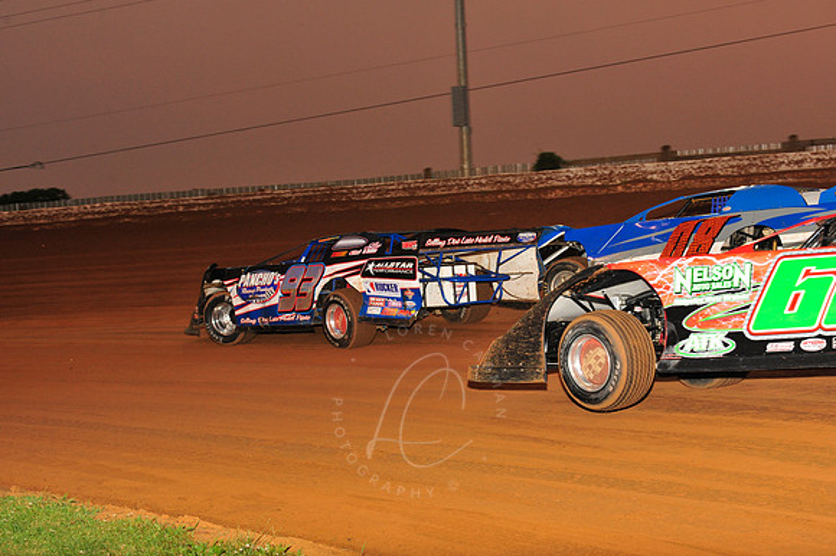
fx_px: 1857
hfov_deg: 25.4
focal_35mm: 80
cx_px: 418
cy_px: 278
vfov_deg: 17.0
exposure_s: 1/320
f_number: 7.1
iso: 1250
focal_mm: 80
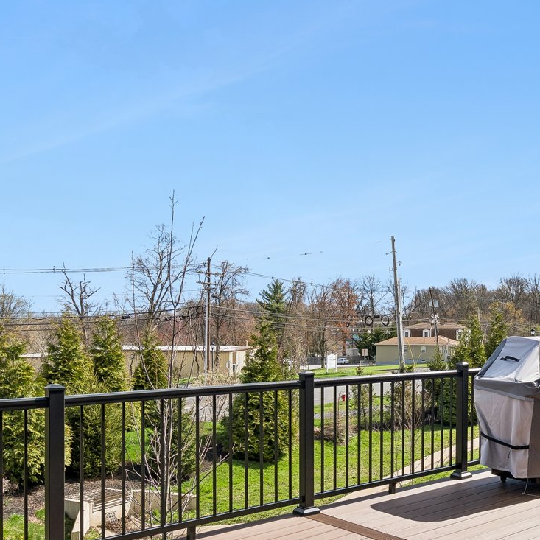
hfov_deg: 41.4
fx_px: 671
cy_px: 344
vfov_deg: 43.4
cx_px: 452
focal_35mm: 38
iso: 125
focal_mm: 16
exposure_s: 1/400
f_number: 8
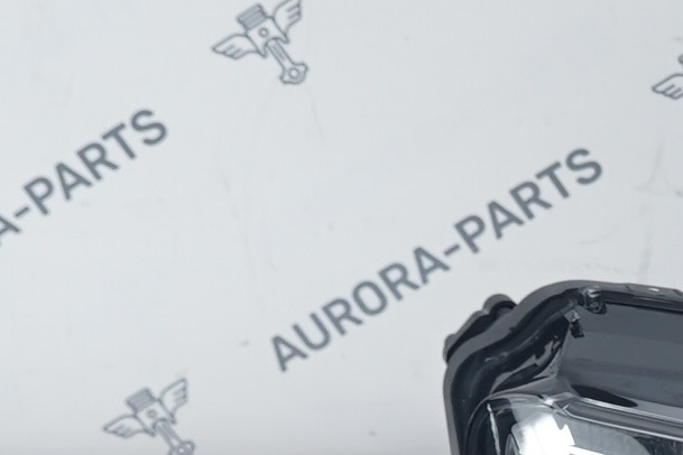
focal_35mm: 181
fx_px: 3434
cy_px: 650
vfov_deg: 7.5
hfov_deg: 10.9
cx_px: 1049
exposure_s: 1/160
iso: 500
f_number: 5.6
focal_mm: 28
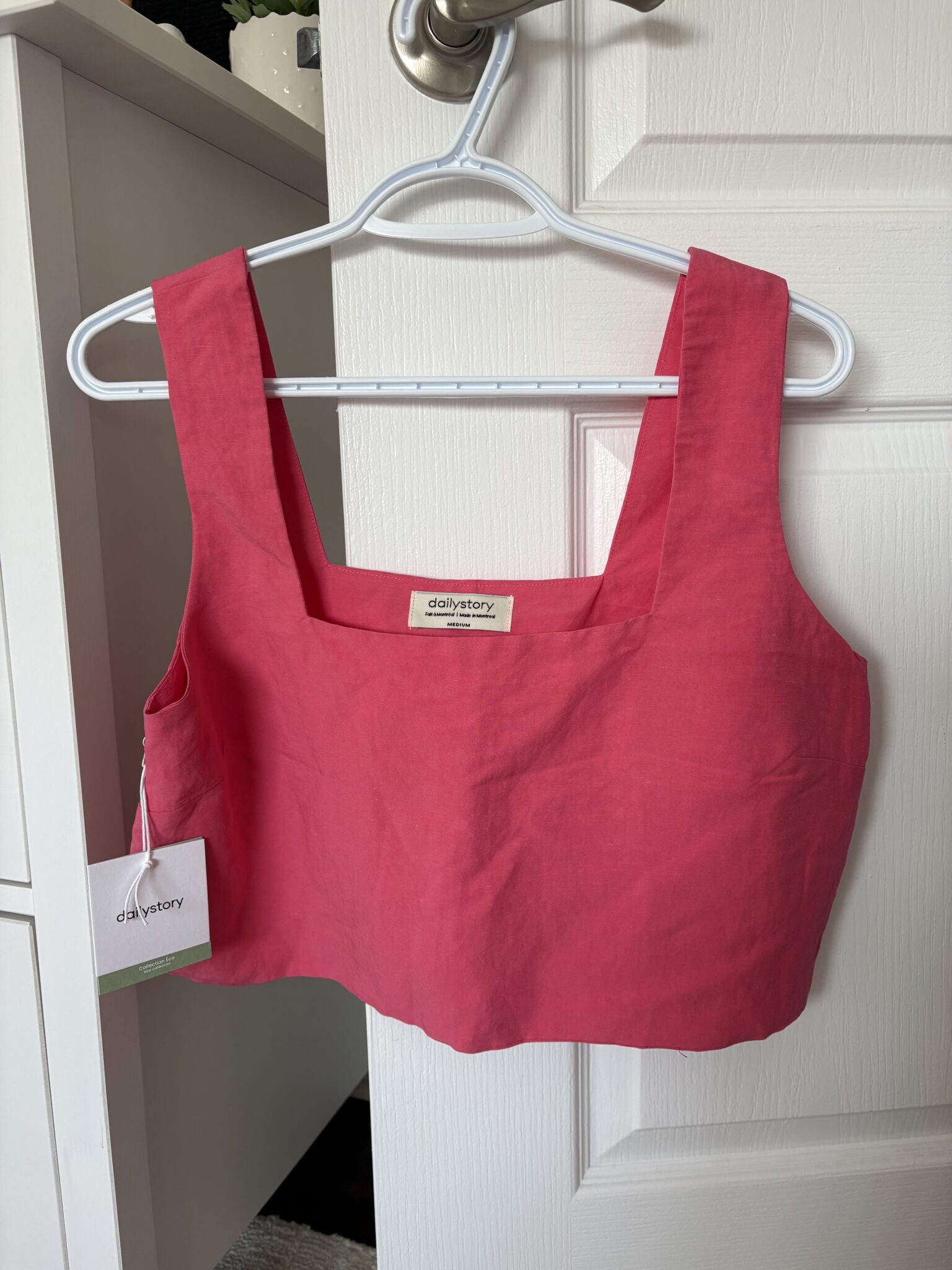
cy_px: 635
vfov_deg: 67.3
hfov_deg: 53.1
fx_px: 953
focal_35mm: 26
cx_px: 476
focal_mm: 5.96
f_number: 1.6
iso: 80
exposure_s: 1/120
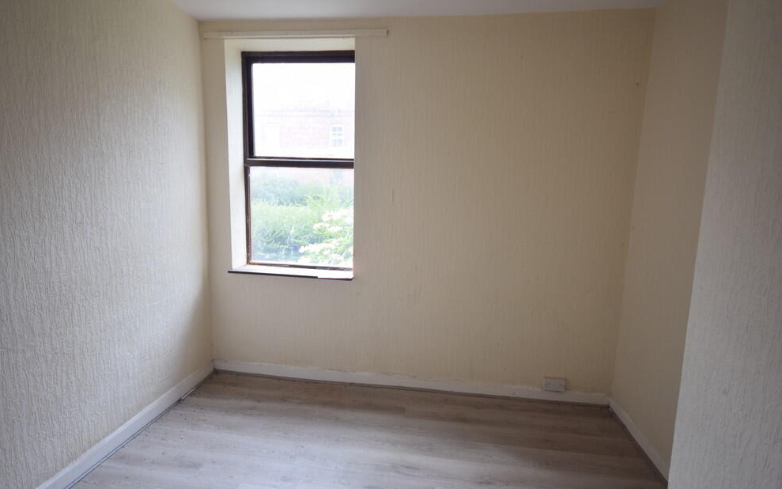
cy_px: 244
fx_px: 405
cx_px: 381
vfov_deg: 62.2
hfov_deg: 88.0
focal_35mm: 19
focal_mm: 12
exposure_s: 1/125
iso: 400
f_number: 5.6
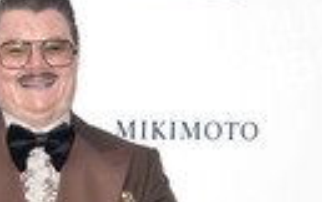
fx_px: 1327
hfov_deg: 13.7
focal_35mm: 151
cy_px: 429
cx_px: 20
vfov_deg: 8.2
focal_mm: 48
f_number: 5.6
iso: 500
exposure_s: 1/200
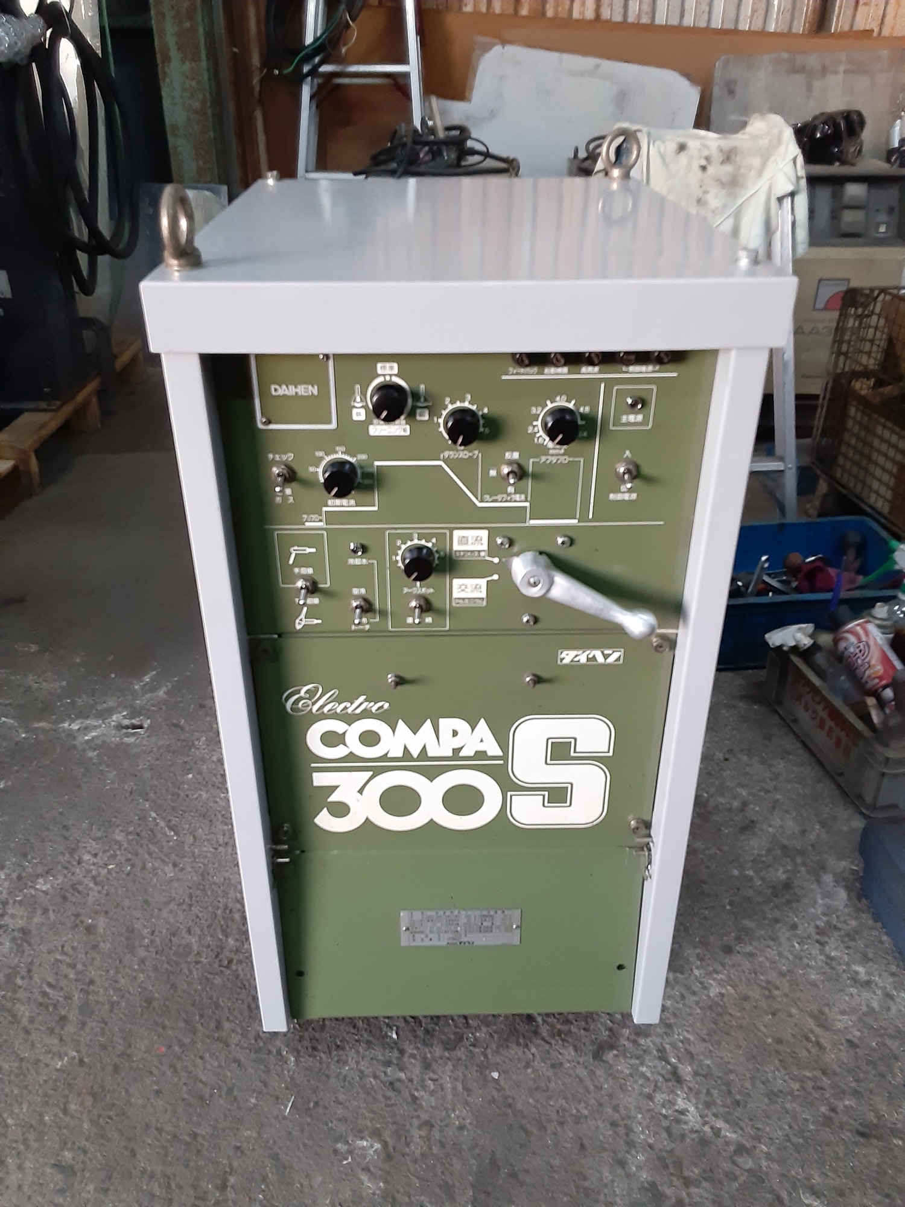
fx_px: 941
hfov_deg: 51.4
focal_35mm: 27
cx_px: 452
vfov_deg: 65.3
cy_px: 604
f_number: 1.9
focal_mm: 2.91
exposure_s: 1/25
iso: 250
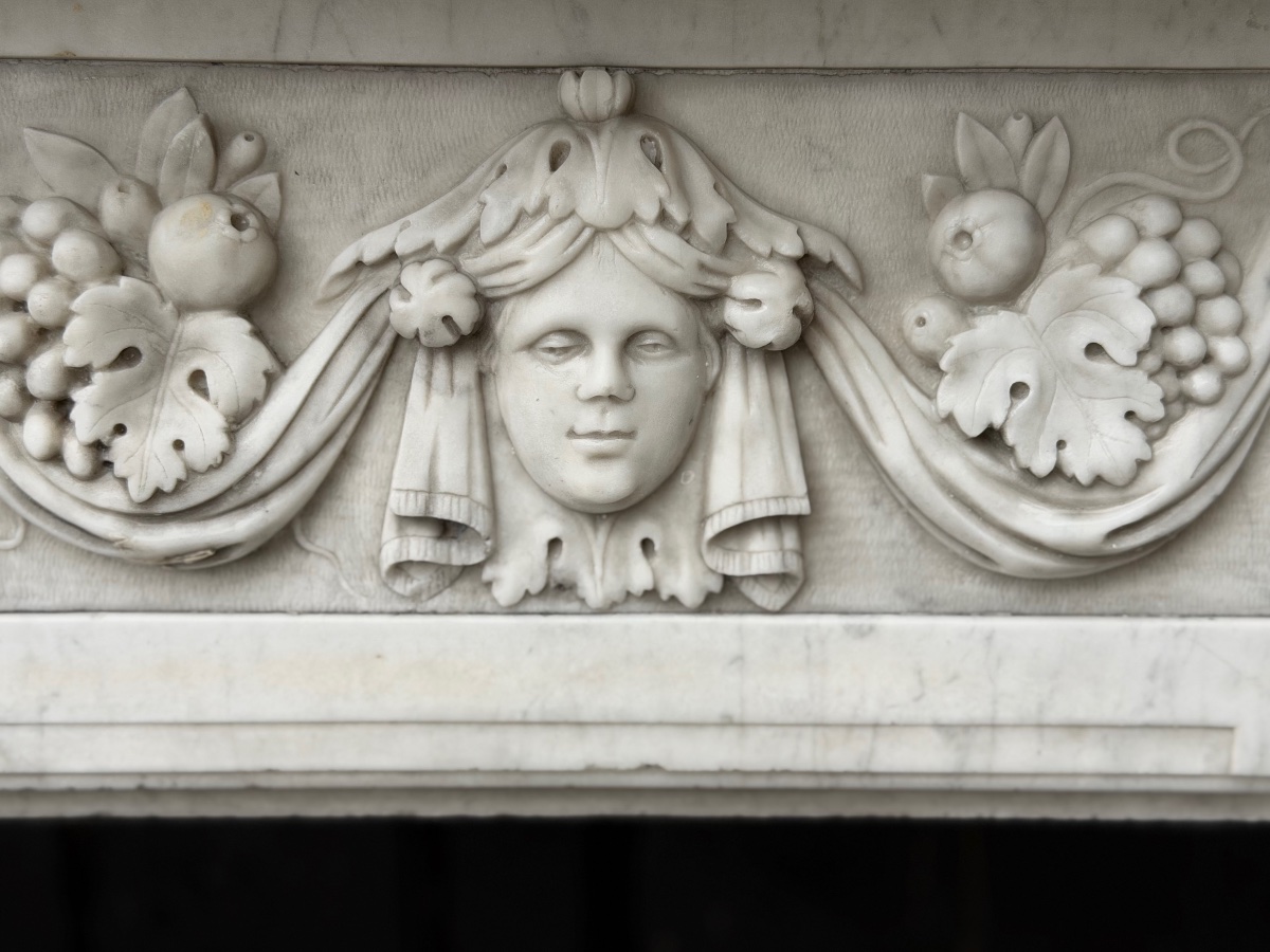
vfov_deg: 30.3
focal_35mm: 48
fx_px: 1761
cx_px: 635
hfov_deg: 39.7
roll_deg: -0.4
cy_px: 476
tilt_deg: -16.9
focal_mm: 6.76
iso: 64
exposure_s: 1/1027
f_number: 1.78
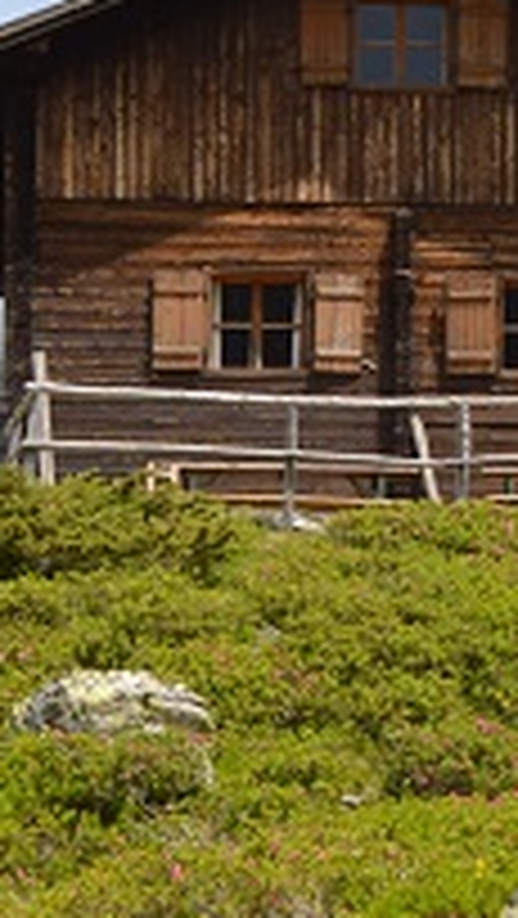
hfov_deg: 6.3
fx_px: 4510
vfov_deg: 11.6
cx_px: 1144
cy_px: 101
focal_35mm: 185
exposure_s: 1/200
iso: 100
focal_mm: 30
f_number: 9
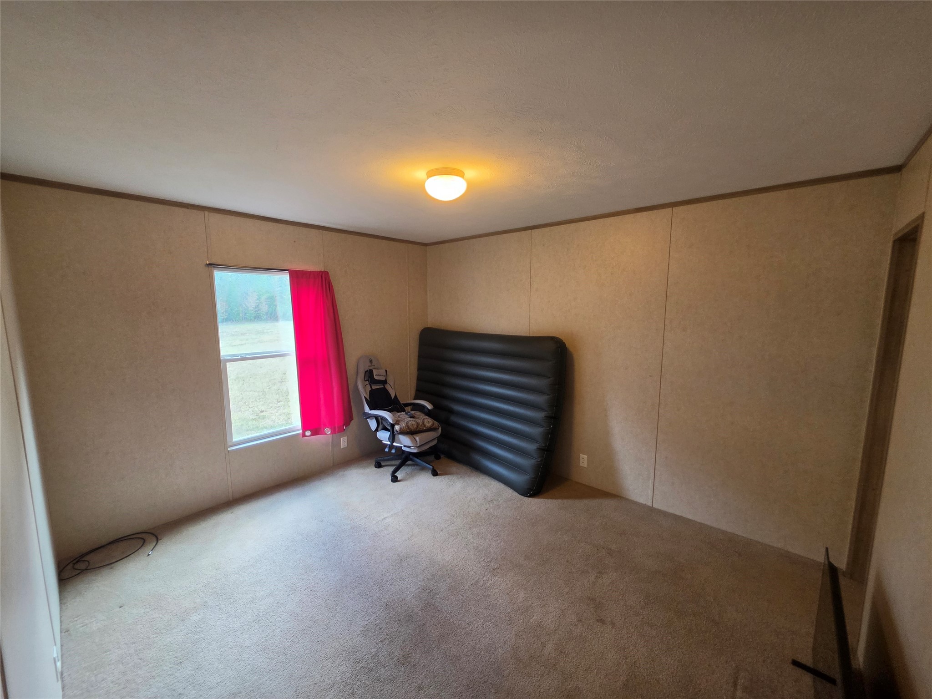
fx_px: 350
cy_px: 350
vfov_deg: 89.9
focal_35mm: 13
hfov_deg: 106.2
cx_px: 466
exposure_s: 1/120
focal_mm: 2.2
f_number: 1.9
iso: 200
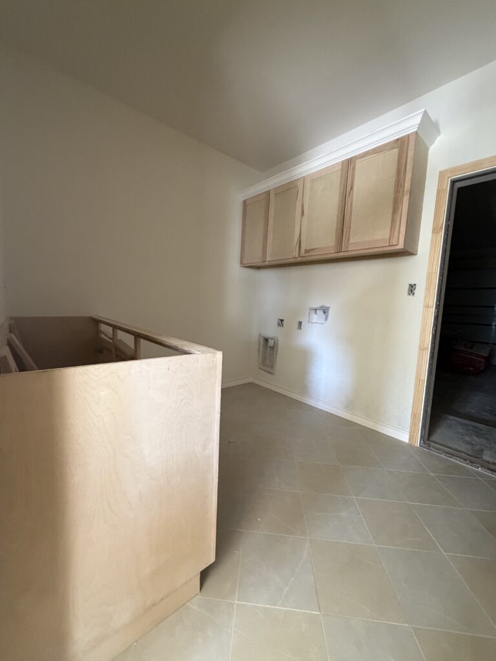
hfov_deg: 85.7
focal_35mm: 14
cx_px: 248
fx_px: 267
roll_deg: -2.0
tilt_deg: -5.9
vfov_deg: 102.1
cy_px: 330
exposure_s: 1/60
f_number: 2.2
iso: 400
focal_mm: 2.22
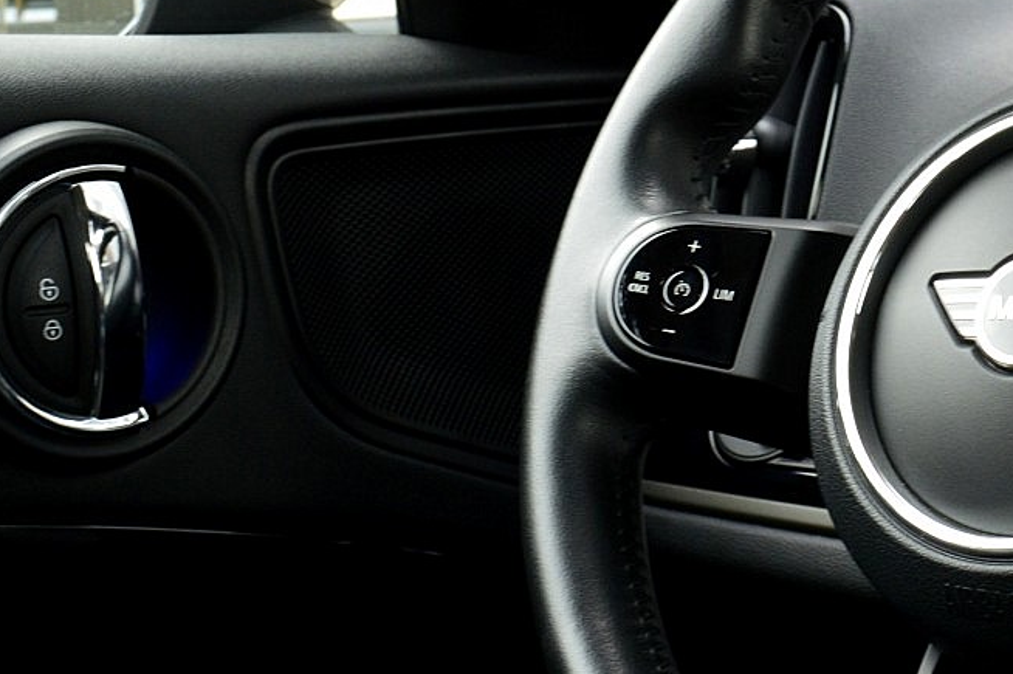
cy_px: 324
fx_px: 2200
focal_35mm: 78
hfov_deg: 24.8
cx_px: 1001
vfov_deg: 17.4
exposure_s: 1/60
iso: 640
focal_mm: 21
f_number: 8
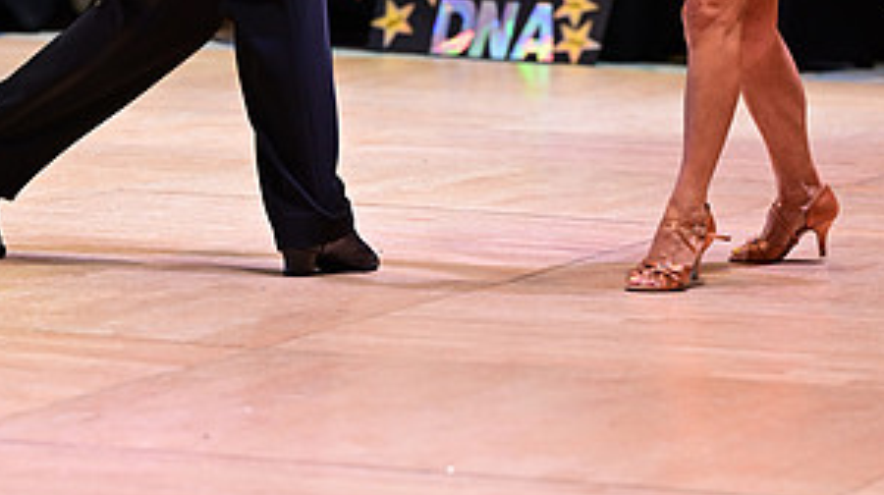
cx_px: 433
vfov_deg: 5.4
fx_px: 5222
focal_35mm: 223
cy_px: -165
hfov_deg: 9.7
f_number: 3.5
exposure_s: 1/250
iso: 1600
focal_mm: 110
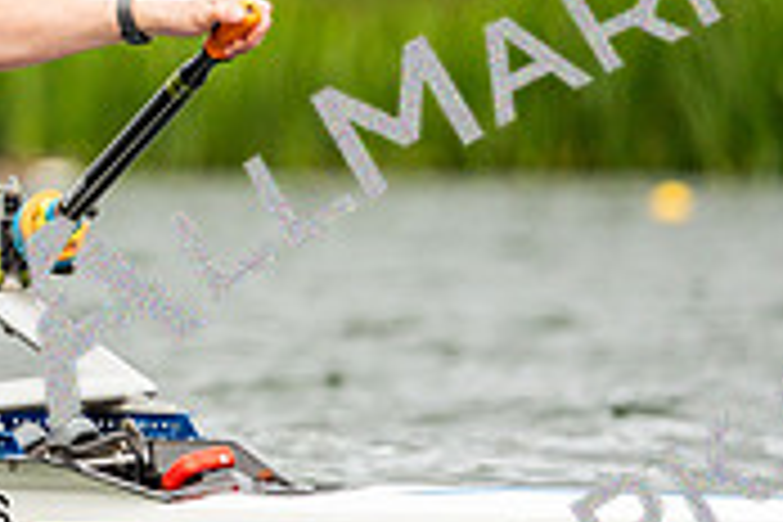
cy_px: 2
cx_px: -360
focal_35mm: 1443
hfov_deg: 1.4
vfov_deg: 1.0
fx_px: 31383
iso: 500
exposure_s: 1/2000
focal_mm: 433
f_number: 6.3
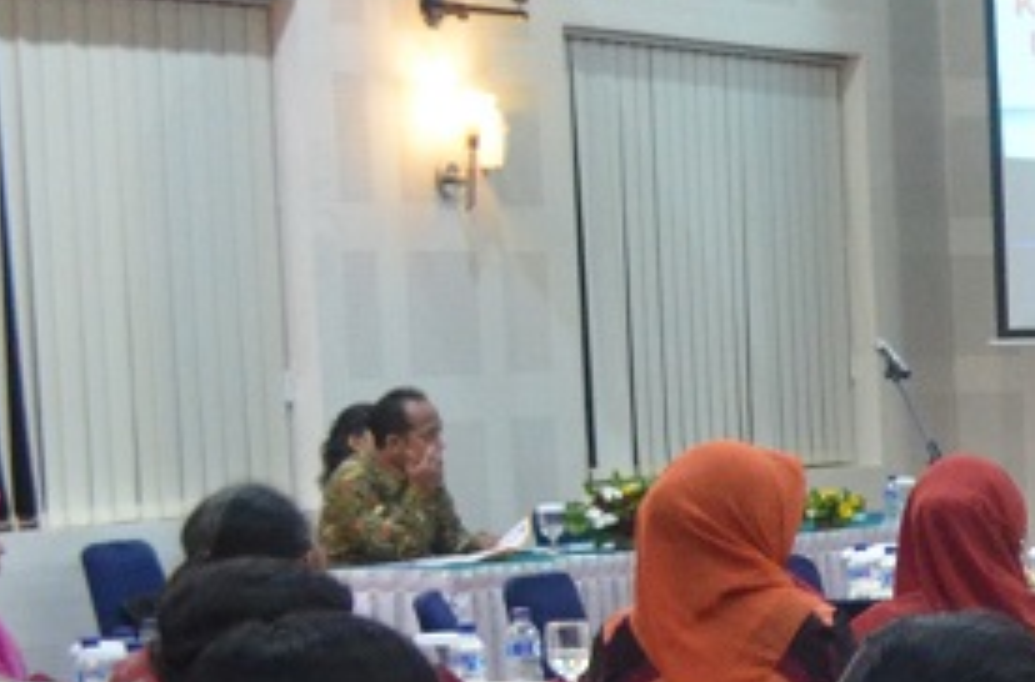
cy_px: 729
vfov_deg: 9.2
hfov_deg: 10.9
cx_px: 2782
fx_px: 4212
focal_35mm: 147
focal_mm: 18
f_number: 3.5
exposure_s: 1/20
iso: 1600
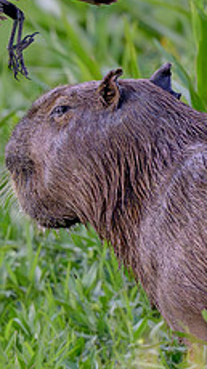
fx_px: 23911
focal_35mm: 2445
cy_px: 22
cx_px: 25
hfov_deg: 0.5
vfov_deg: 0.9
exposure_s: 1/3200
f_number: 4.5
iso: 2000
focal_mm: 400
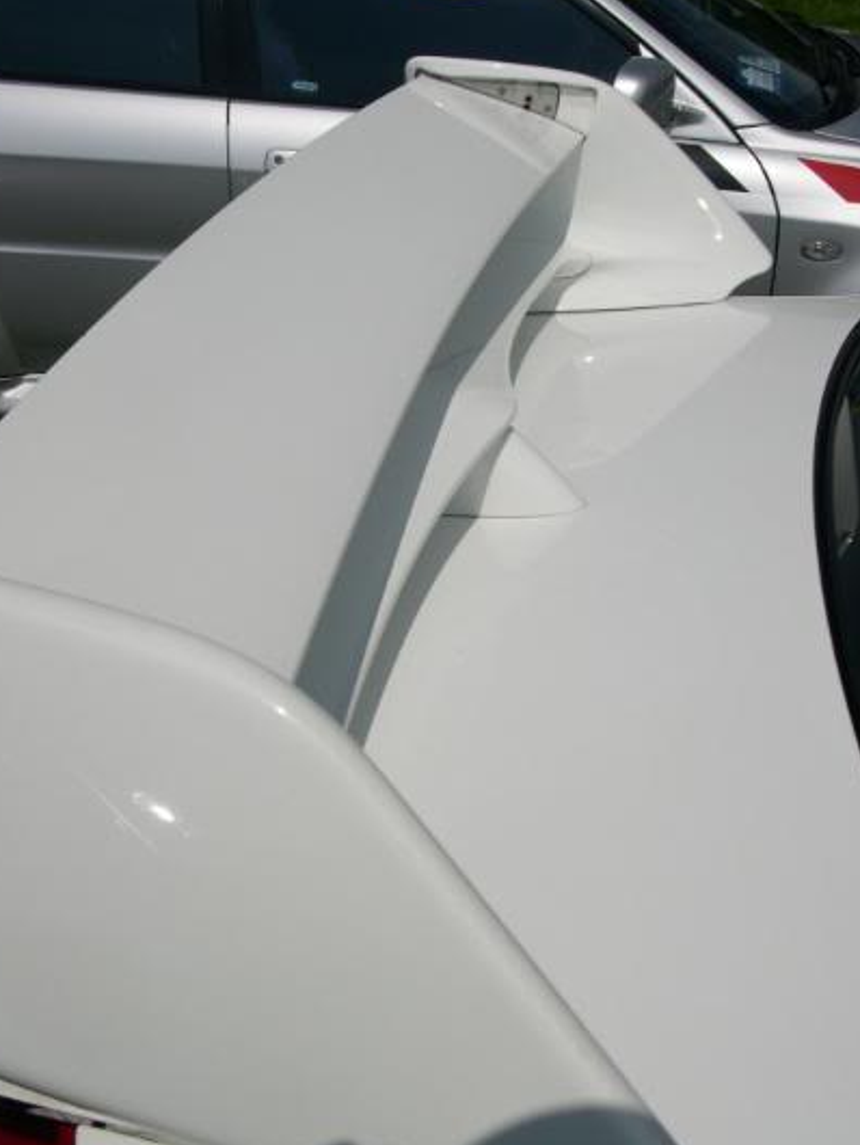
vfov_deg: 43.8
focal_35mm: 43
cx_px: 454
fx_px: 1423
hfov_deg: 33.6
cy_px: 555
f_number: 7.6
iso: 100
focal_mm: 8
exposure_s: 1/1000
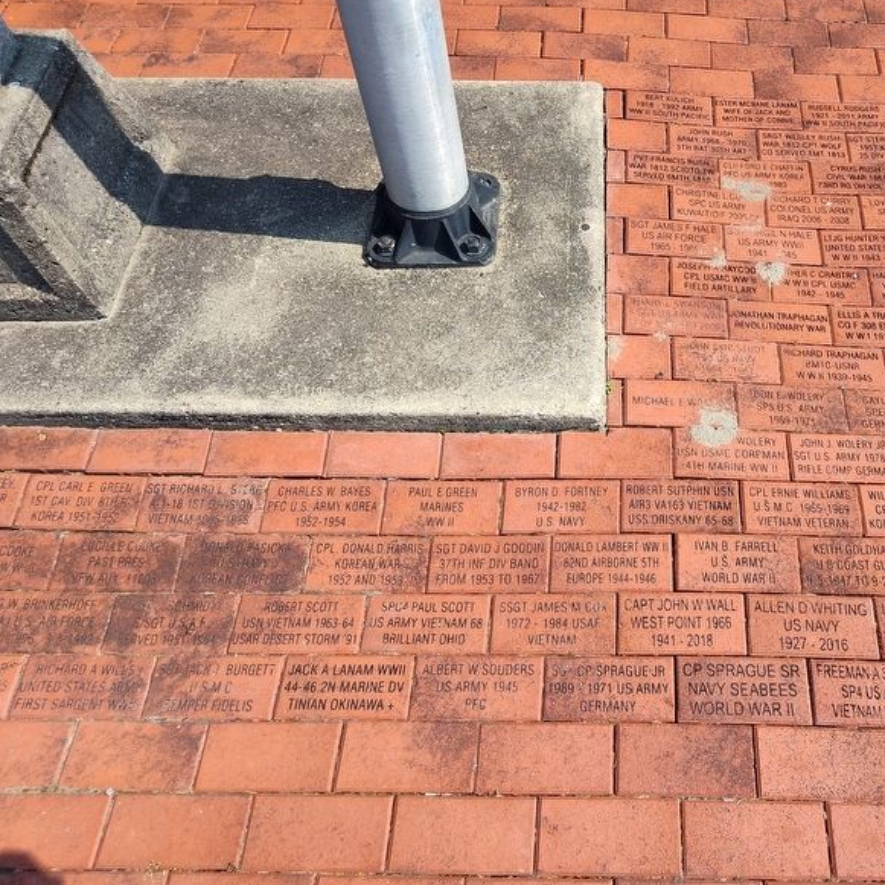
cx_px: 608
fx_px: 810
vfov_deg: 57.3
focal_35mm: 28
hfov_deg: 55.8
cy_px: 439
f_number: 1.8
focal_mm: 5.56
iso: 100
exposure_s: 1/968
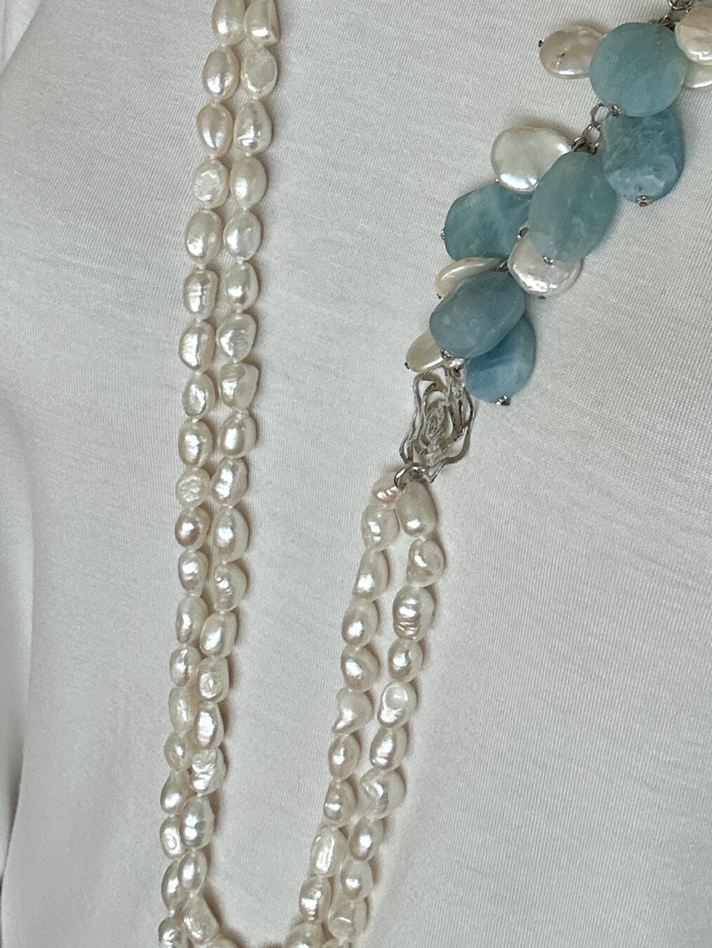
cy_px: 225
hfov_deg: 25.1
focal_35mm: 57
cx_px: 602
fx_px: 1562
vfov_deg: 33.0
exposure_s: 1/121
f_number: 1.9
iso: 80
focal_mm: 2.69
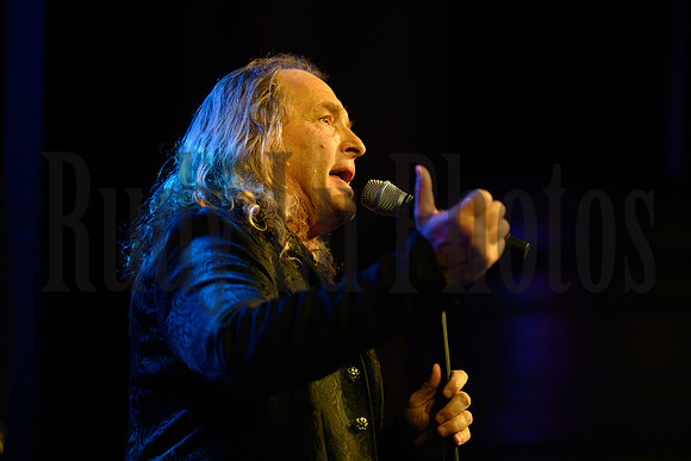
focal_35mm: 206
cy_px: 224
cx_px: 335
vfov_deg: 6.7
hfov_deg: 10.0
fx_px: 3954
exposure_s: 1/250
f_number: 2.8
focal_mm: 200
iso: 6400
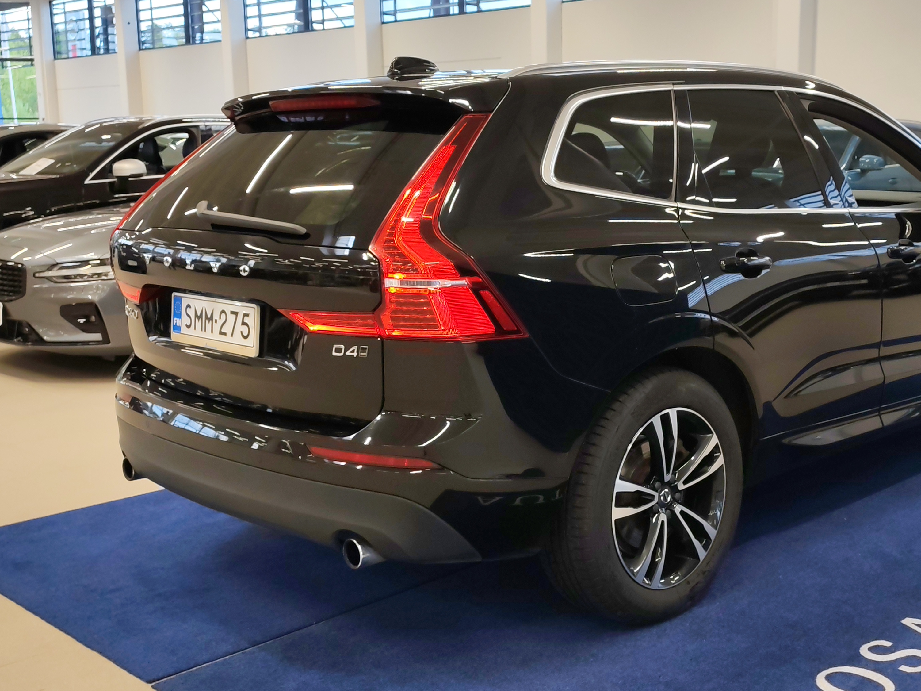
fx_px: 1197
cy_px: 331
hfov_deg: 41.8
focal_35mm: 45
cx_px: 579
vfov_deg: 32.2
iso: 160
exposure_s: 1/100
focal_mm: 6.12
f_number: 1.9
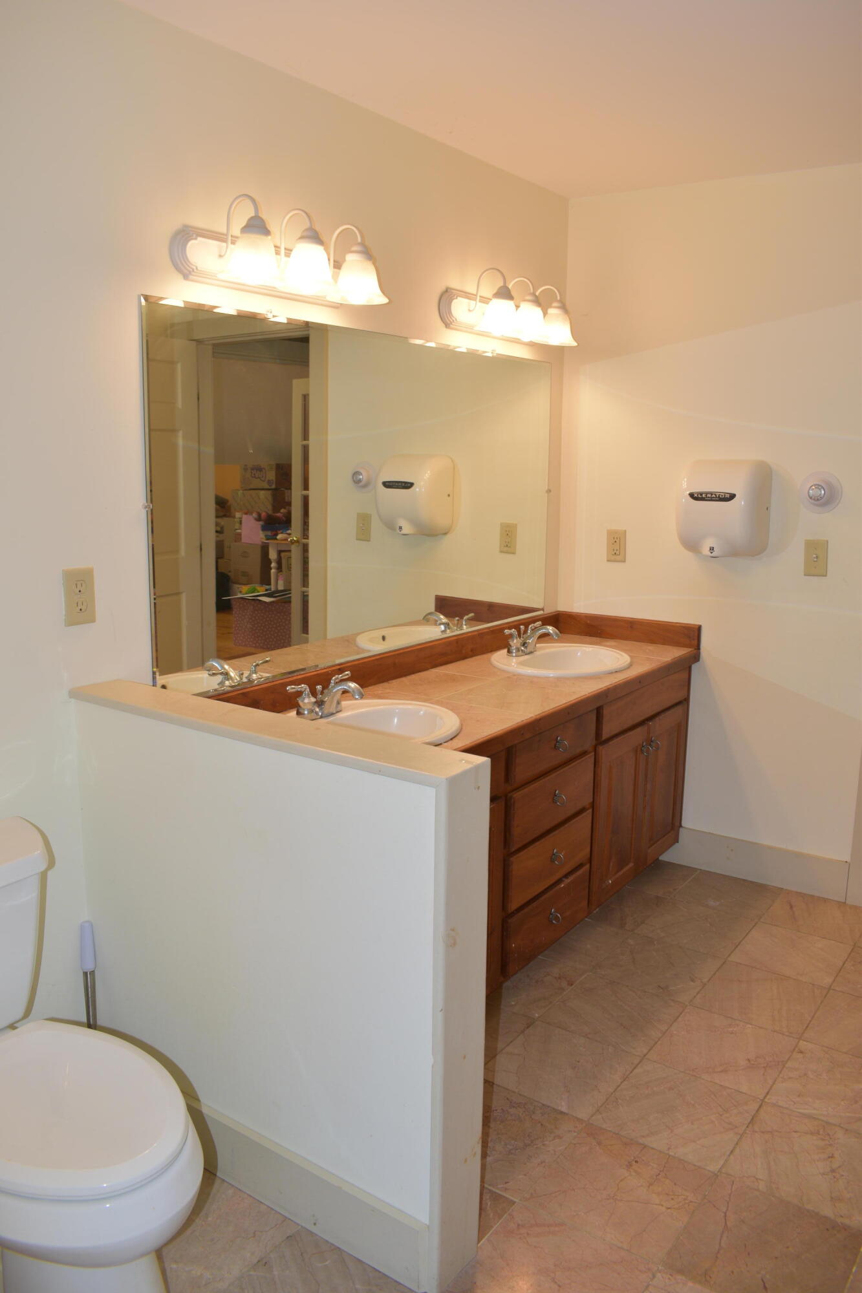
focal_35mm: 27
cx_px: 431
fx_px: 970
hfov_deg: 47.9
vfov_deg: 67.4
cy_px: 646
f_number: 7.1
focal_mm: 18
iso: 160
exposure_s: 1/30
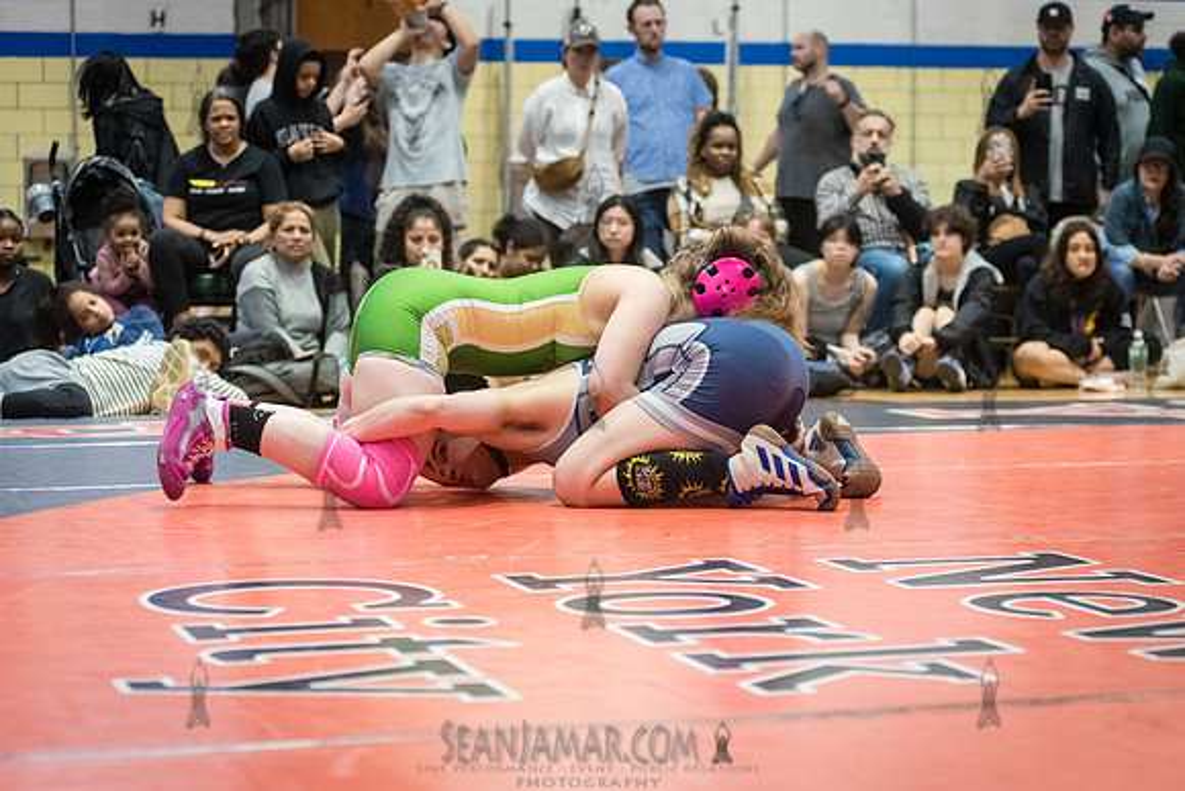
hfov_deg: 23.5
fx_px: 2846
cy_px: 394
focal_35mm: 86
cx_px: 619
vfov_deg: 15.8
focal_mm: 80
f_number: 3.5
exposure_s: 1/400
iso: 8000
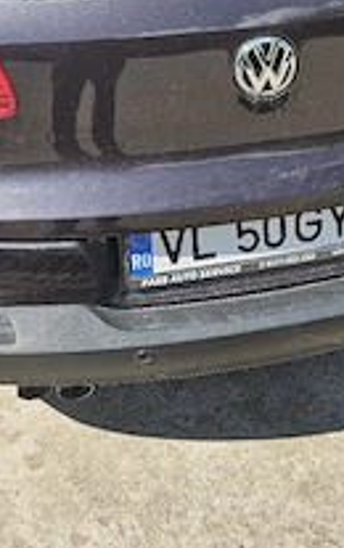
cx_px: 138
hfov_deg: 27.5
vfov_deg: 39.0
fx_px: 703
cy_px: 37
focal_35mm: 47
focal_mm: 6.3
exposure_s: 1/455
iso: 10
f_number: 1.7
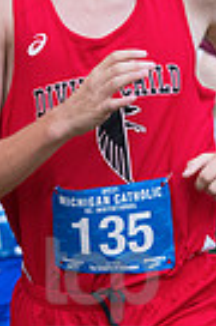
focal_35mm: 498
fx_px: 4505
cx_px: 102
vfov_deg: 4.1
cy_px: 302
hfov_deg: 2.7
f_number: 5
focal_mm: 100
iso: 3200
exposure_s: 1/1600
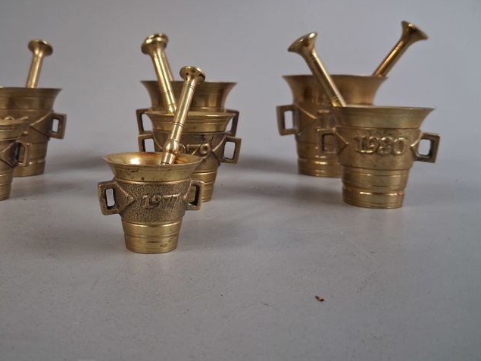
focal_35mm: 34
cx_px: 189
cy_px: 152
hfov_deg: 53.5
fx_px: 472
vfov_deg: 41.7
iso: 250
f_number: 1.8
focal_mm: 4
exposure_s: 1/50
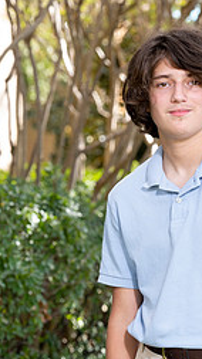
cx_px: 175
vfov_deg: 9.6
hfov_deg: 5.4
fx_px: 2137
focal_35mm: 224
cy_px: 250
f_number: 6.3
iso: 400
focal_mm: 120
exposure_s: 1/160
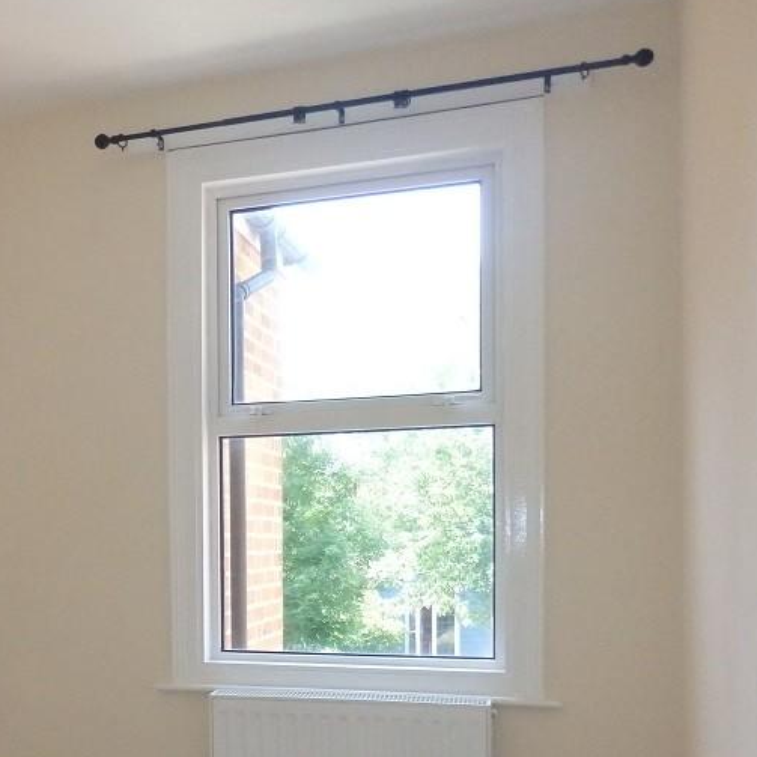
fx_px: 1113
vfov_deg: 36.8
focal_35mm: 45
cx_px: 57
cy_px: 557
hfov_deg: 35.1
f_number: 3
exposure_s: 1/400
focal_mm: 4.5
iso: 800
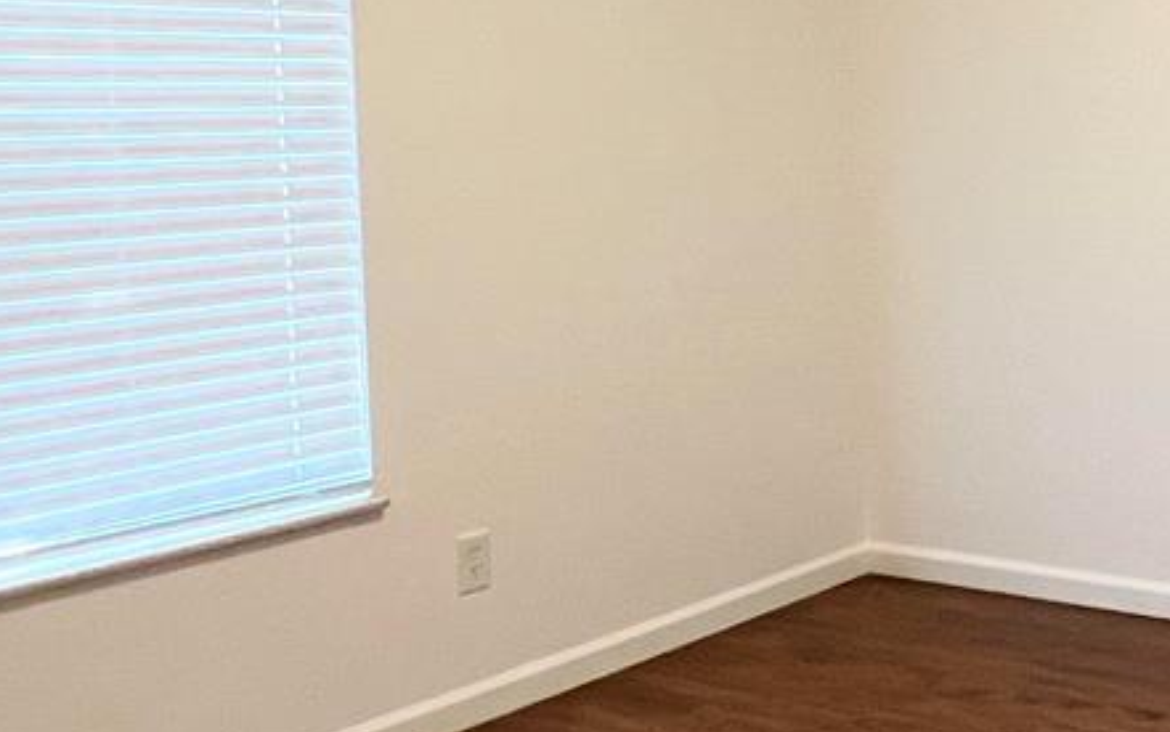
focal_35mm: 50
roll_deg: +1.5
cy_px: 217
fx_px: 1595
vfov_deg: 25.7
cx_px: 1175
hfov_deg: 36.2
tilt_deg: -4.3
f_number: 1.8
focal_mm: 1.57
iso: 250
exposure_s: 1/120
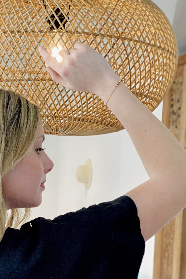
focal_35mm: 122
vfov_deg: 16.3
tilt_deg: -2.6
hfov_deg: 11.1
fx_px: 945
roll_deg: -3.8
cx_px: -24
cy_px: 298
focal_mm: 6
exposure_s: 1/100
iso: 64
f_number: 2
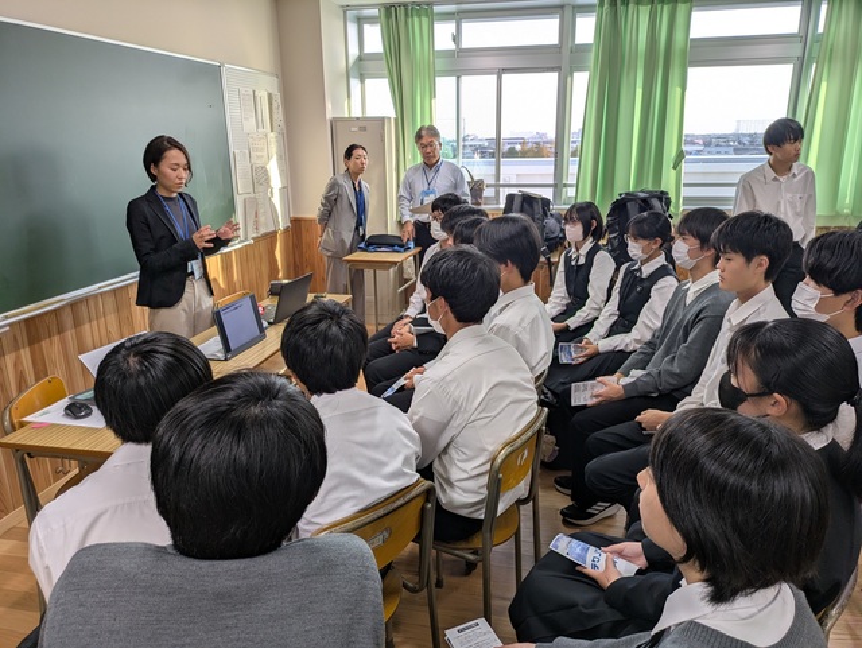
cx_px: 431
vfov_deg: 54.9
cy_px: 324
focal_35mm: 25
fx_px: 623
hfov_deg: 69.4
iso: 41
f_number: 1.89
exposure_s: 1/120
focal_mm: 5.43
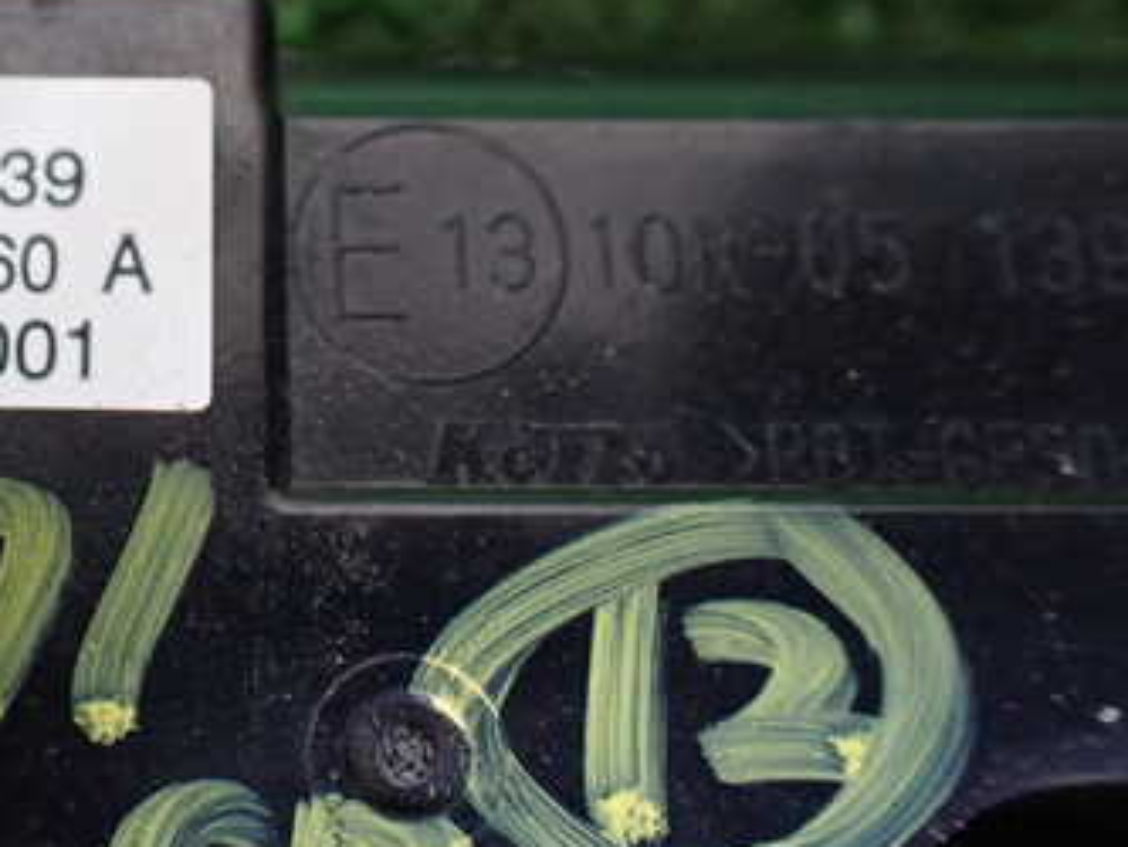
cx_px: 142
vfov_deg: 27.0
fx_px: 1760
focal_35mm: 54
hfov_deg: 33.9
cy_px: 318
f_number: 2.3
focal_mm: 5.4
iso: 320
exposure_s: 1/125
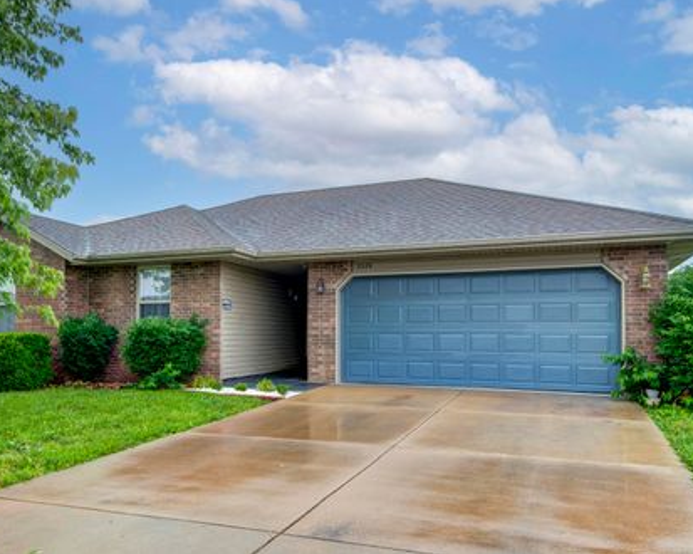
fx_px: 513
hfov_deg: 68.0
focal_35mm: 25
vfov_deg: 56.8
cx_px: 315
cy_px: 276
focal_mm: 22
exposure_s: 1/30
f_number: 6.7
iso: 100
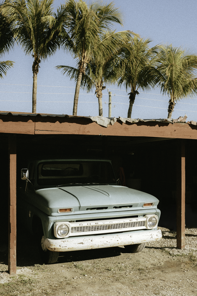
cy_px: 148
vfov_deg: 50.7
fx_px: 312
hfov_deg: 35.1
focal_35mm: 38
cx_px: 98
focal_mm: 25
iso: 200
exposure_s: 1/1000
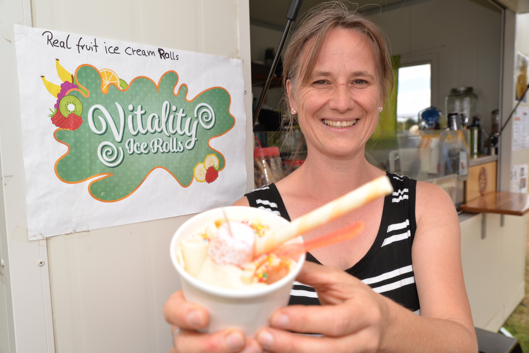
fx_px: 441
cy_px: 176
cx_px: 264
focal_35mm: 30
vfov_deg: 43.6
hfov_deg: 61.9
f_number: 6.3
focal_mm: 30
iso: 100
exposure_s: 1/160
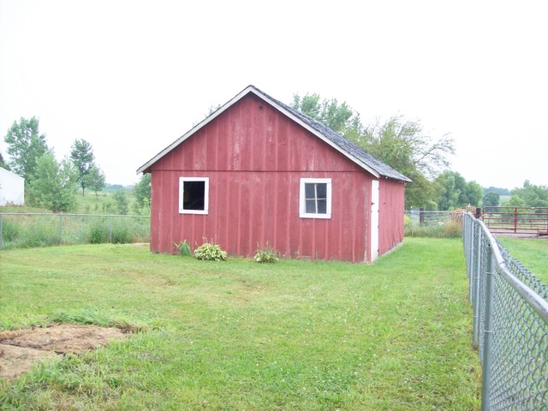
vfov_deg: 39.7
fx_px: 570
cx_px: 274
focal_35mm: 36
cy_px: 206
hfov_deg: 51.4
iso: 80
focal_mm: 6
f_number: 2.7
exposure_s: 1/181
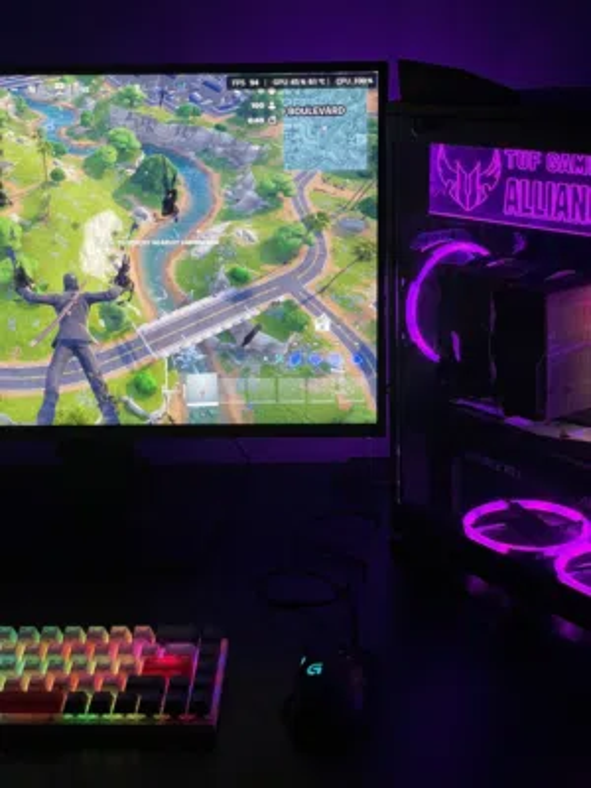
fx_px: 1184
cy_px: 394
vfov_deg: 36.8
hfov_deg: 28.0
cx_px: 296
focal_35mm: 52
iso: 400
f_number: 2
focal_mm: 6
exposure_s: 1/60
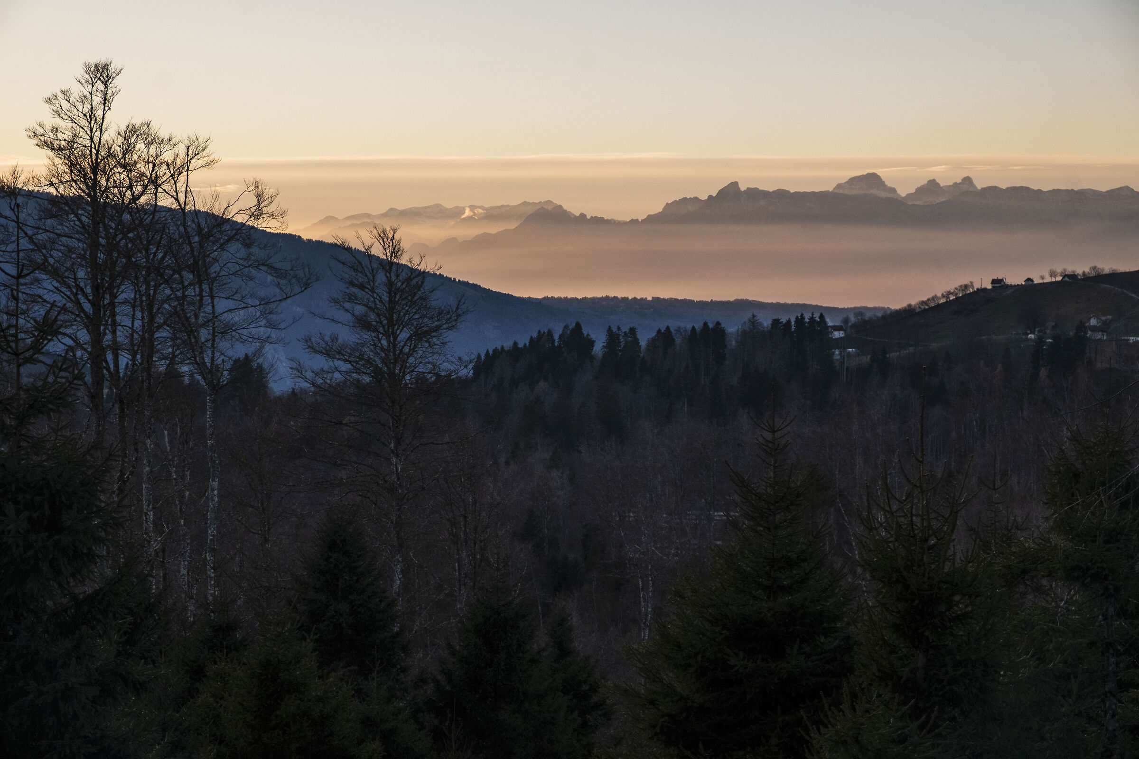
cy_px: 380
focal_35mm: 83
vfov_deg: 16.5
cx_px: 570
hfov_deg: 24.5
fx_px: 2626
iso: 400
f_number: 9
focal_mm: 55
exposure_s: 1/170
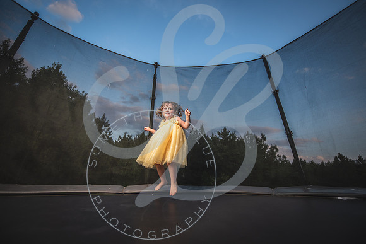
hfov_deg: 102.1
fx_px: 148
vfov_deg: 79.1
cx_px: 190
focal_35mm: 15
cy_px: 117
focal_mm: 14
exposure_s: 1/1000
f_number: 2.8
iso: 100
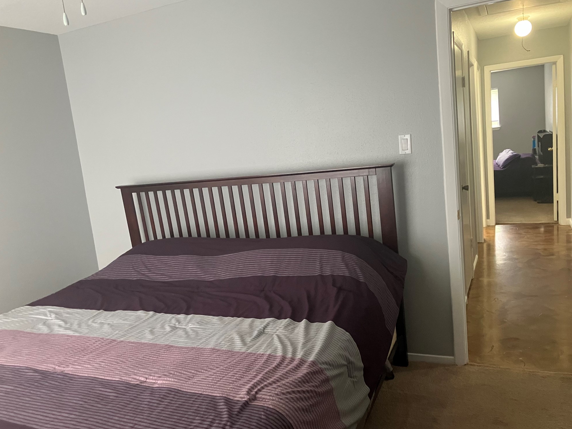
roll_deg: +5.7
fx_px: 479
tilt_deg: -7.8
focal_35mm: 29
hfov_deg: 61.7
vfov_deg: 48.2
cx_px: 286
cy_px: 213
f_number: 1.8
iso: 320
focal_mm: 3.99
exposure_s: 1/60
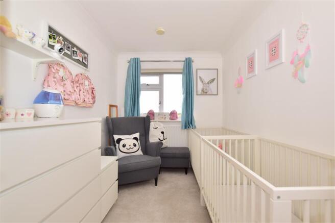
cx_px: 168
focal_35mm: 15
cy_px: 112
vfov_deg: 77.3
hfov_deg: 100.4
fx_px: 140
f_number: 7.1
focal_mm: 10
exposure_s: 1/200
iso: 400
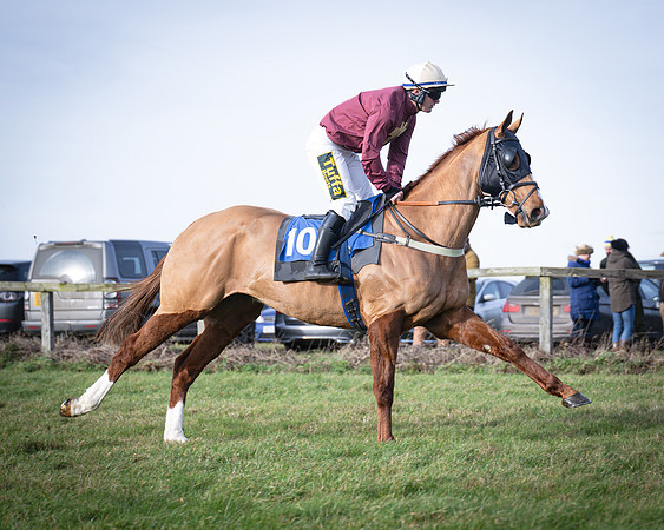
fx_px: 2633
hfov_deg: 14.3
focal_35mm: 134
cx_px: 447
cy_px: 272
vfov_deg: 11.5
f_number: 2.8
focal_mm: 70
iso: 125
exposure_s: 1/1000
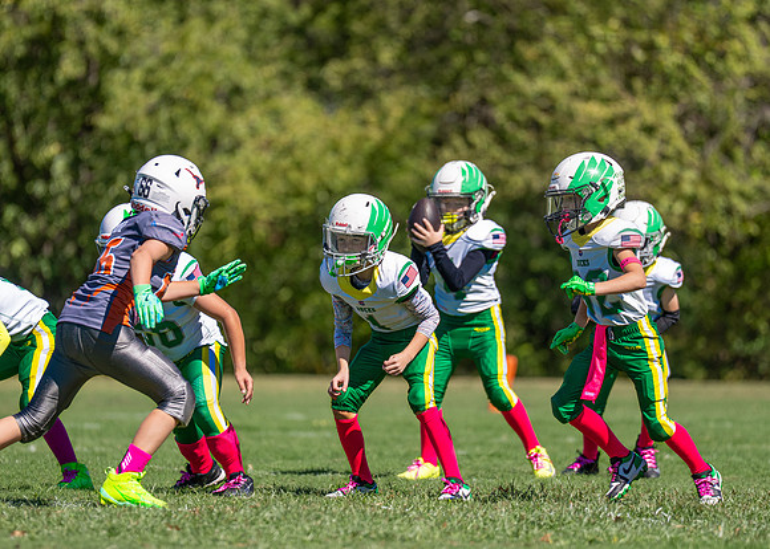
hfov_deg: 6.4
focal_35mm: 313
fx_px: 6845
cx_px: 356
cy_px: 279
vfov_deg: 4.6
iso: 160
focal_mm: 200
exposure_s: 1/3200
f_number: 2.8
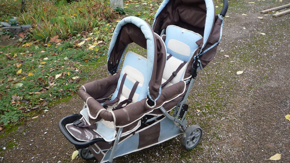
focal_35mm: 33
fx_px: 254
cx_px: 146
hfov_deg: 59.5
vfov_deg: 35.6
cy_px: 92
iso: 100
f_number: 4
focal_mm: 5.2
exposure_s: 1/100
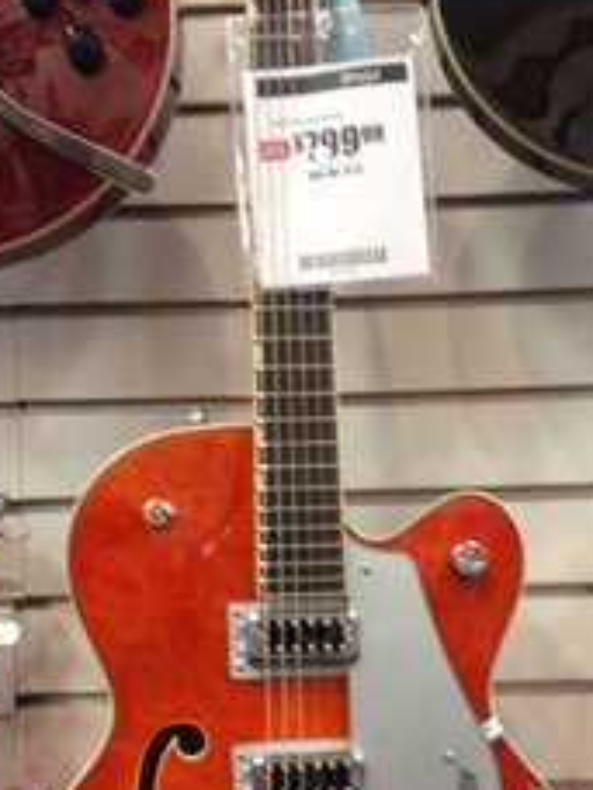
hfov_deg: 25.2
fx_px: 1325
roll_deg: +2.5
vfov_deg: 32.6
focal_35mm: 58
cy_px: 589
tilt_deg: +3.1
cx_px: 302
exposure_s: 1/20
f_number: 2.4
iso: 100
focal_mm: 4.12
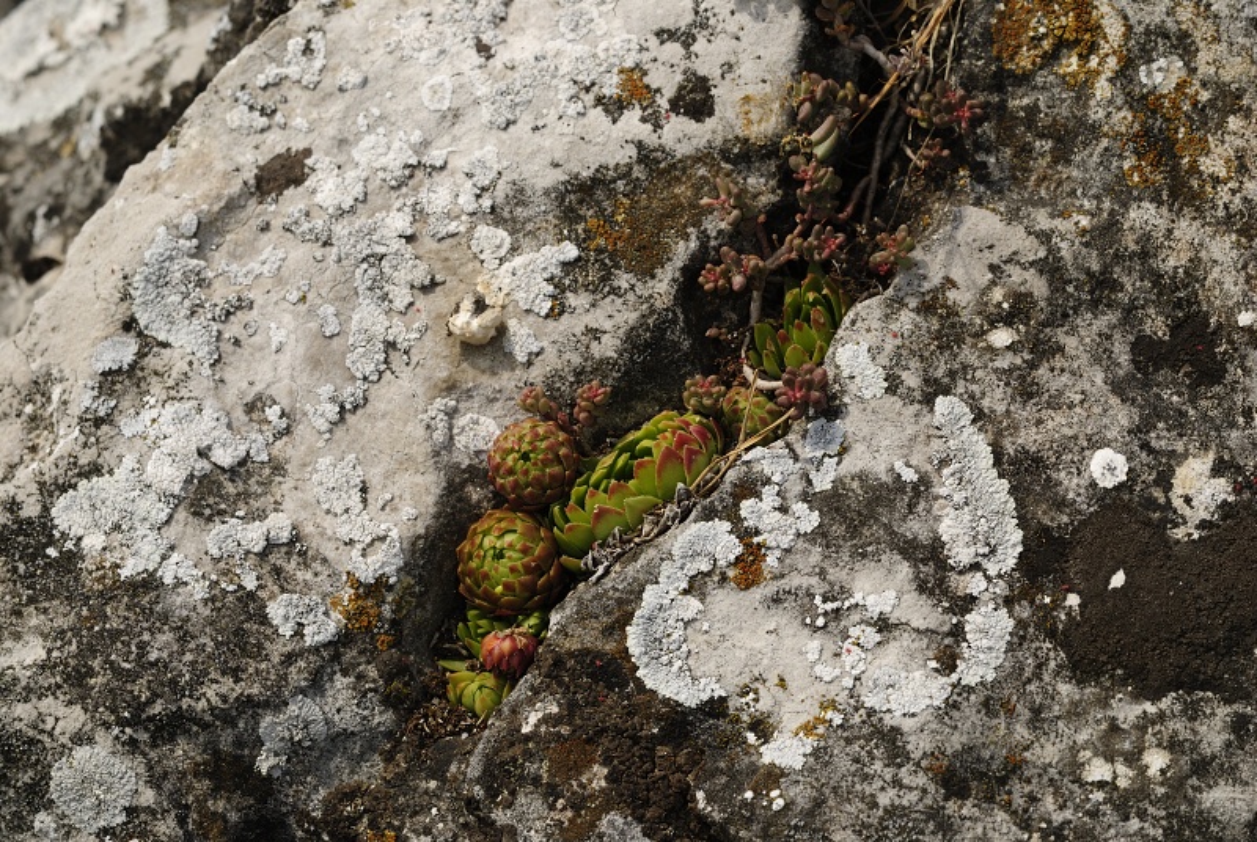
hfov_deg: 16.0
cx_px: 628
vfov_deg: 10.8
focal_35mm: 128
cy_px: 421
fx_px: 4458
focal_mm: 85
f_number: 8
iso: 100
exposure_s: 1/250
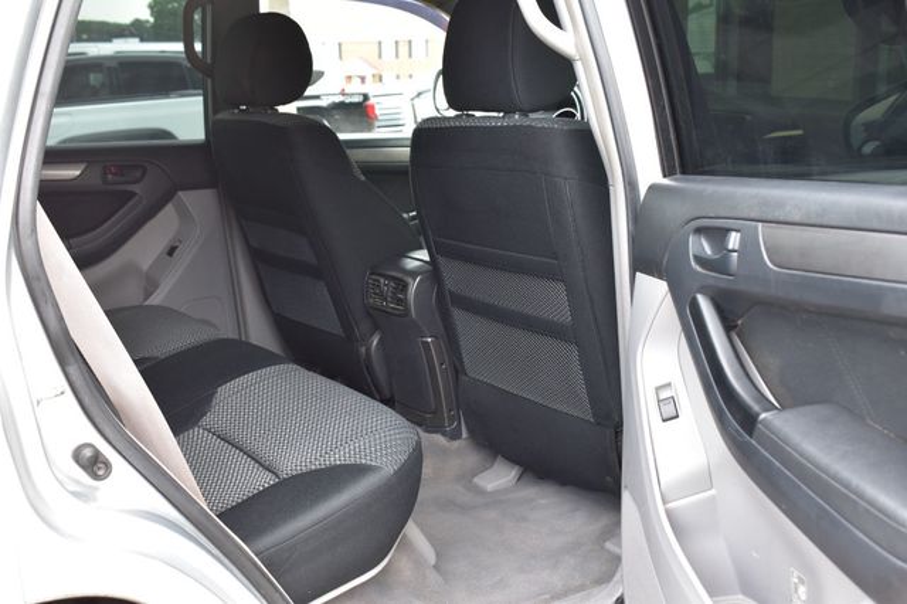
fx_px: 1020
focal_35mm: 40
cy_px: 302
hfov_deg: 47.9
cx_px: 454
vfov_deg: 33.0
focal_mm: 27
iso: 400
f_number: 7.1
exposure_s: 1/25
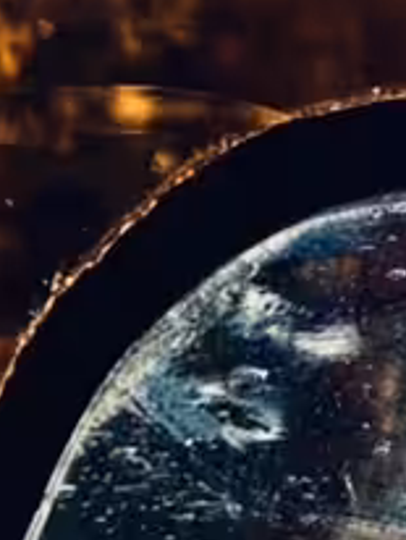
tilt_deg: +4.8
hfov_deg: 10.4
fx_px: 2169
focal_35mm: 139
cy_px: -107
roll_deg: -1.6
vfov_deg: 13.8
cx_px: 581
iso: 20
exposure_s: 1/1091
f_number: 1.8
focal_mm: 3.99
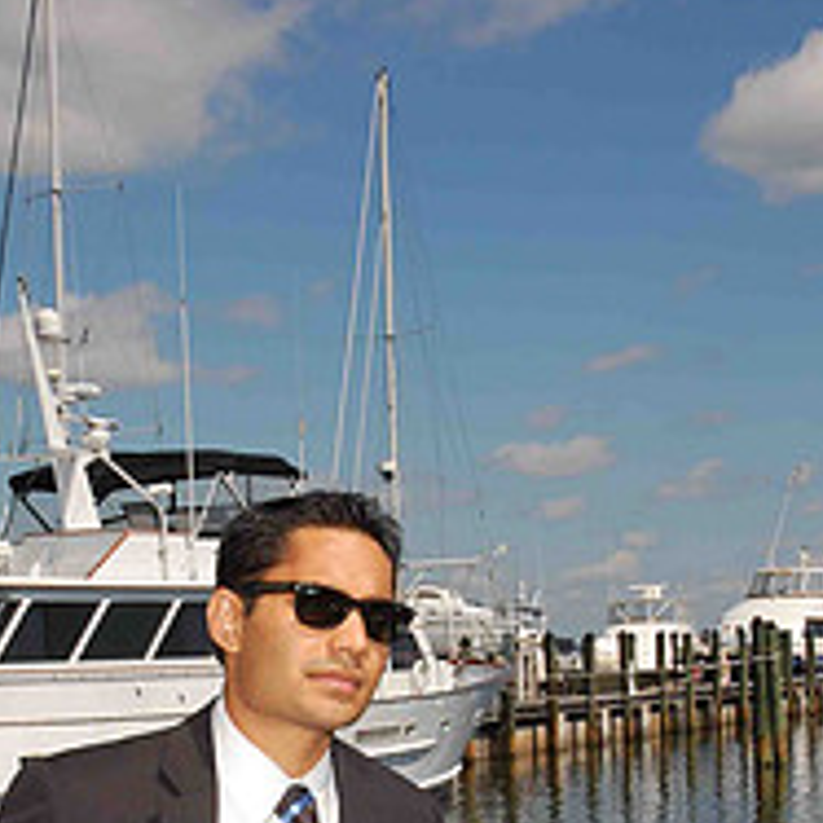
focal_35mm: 89
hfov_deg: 19.5
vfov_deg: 18.9
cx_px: 323
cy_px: 832
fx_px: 2395
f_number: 10
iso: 200
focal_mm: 29
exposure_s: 1/500
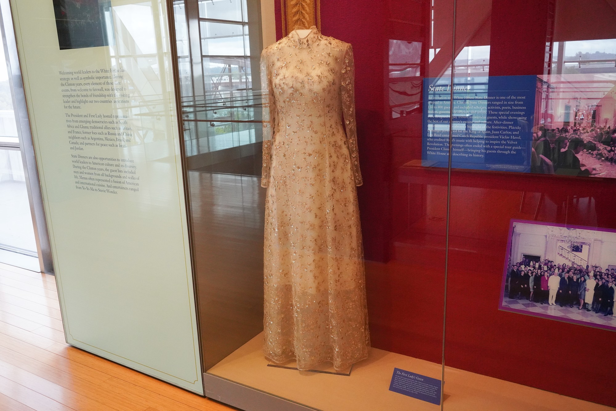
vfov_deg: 41.1
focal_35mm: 32
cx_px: 308
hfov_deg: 58.7
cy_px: 206
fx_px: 548
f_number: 11
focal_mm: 32
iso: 6400
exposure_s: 1/100
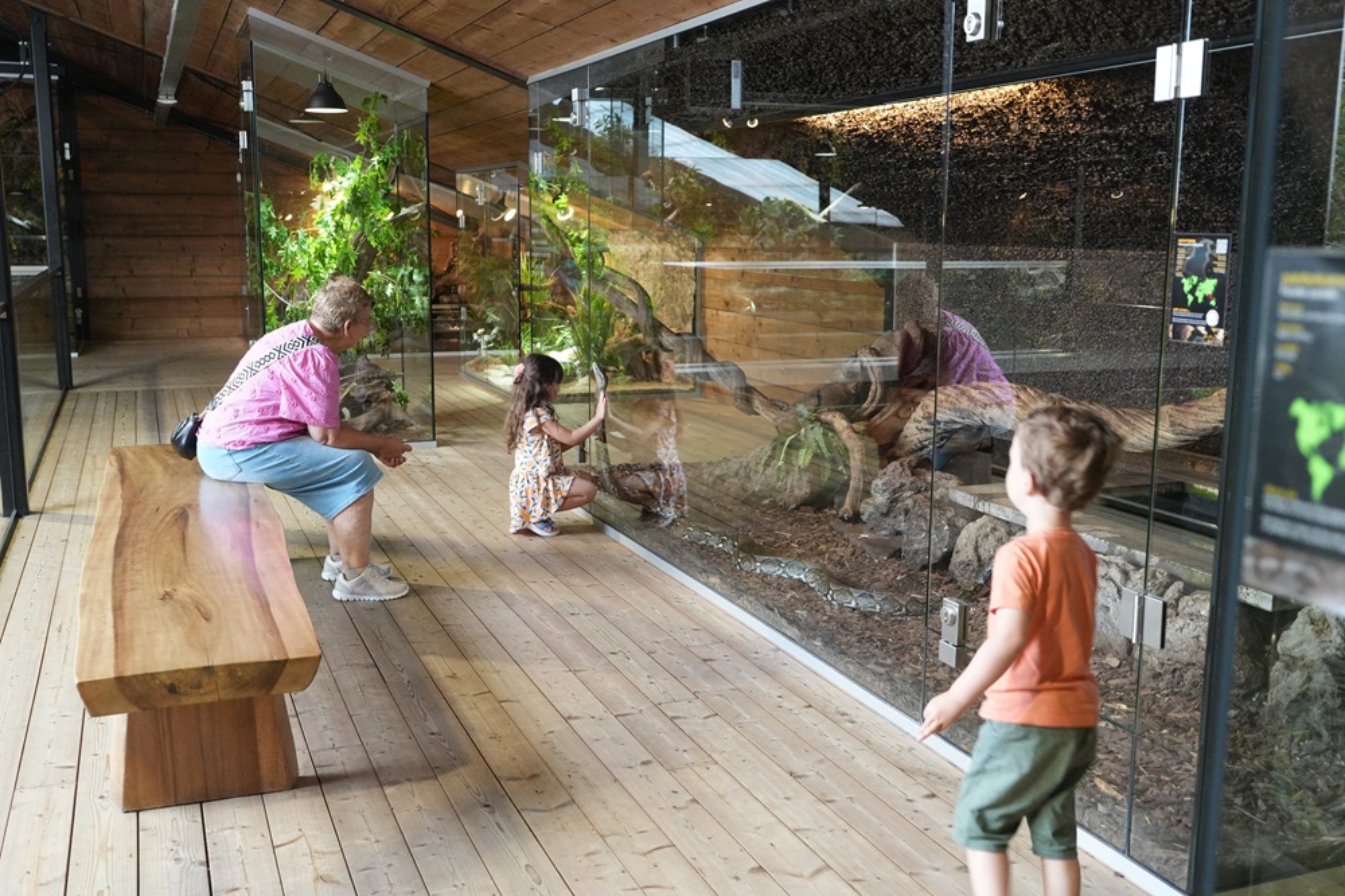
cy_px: 448
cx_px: 672
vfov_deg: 37.8
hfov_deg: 54.5
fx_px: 1307
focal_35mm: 35
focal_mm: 35
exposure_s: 1/160
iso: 5000
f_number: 4
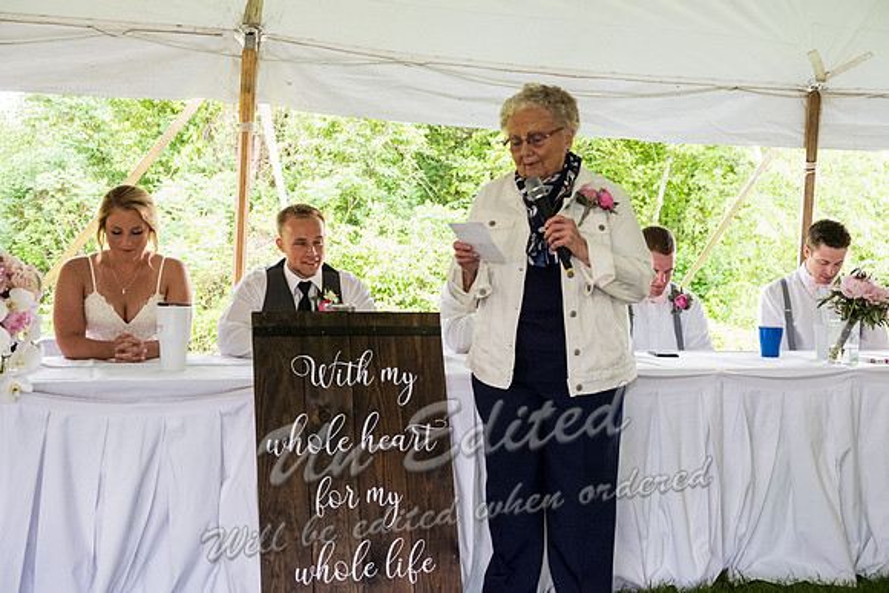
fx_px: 1062
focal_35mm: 43
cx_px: 444
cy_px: 296
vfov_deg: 31.2
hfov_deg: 45.4
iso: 5000
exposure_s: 1/60
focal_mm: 28.9
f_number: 4
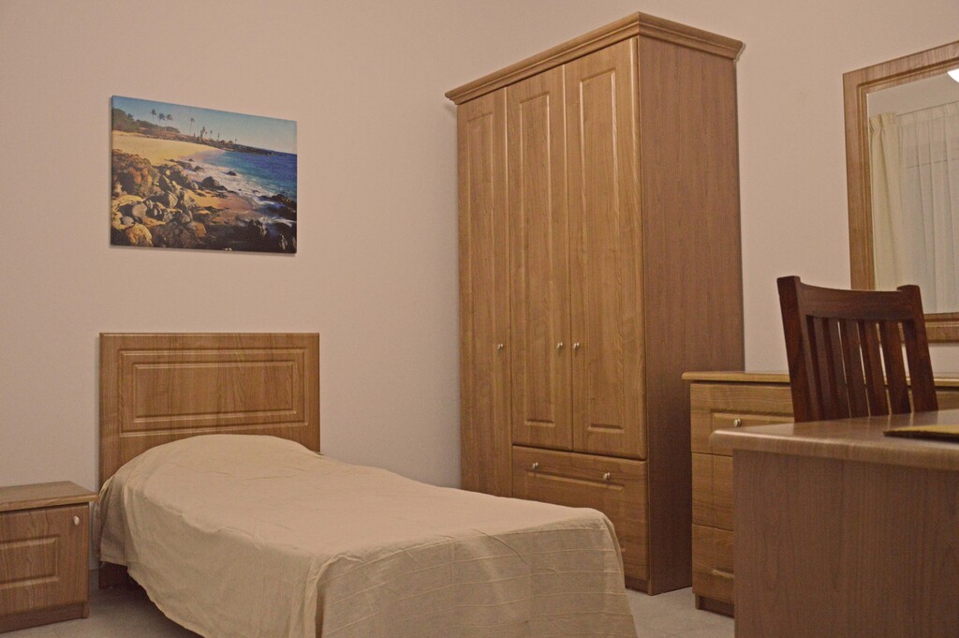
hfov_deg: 57.3
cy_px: 319
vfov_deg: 39.9
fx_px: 878
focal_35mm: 33
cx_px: 480
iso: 800
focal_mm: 22
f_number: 4
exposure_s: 1/100
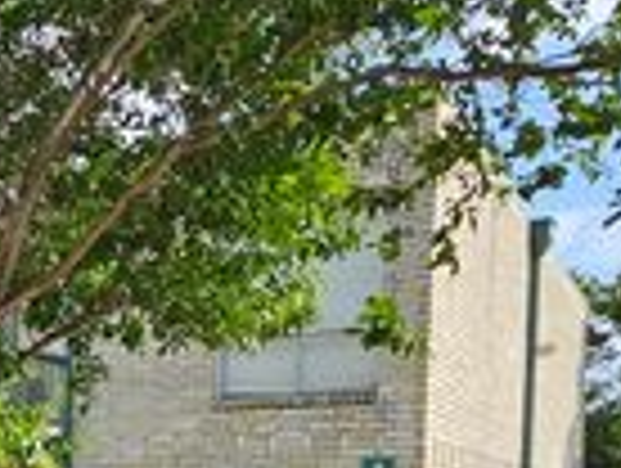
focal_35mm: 47
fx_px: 845
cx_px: -99
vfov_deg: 28.0
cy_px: 524
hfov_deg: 33.8
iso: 50
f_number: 2.2
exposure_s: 1/1105
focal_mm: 2.2
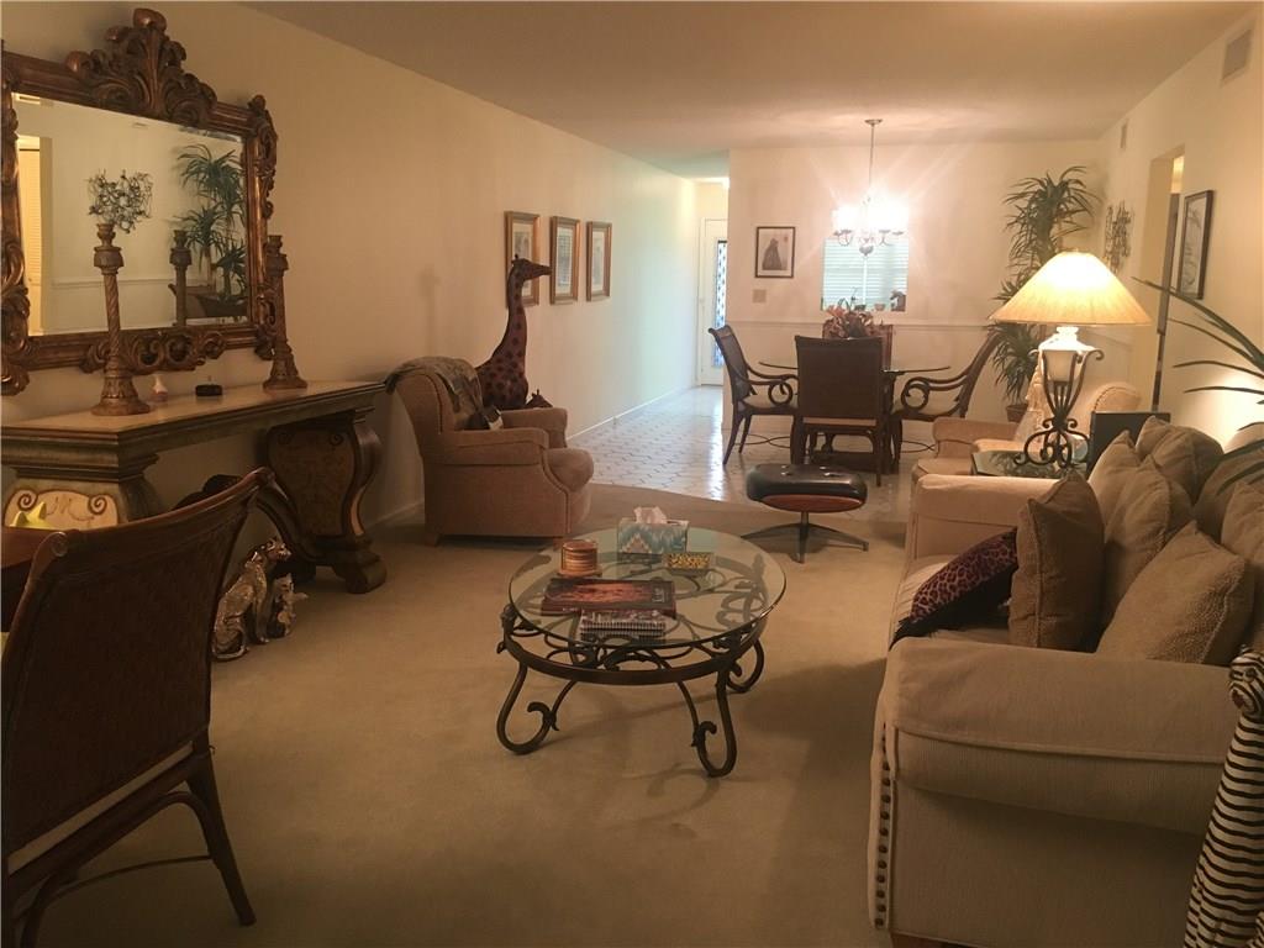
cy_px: 474
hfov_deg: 61.7
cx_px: 632
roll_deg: -1.4
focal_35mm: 29
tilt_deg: -10.1
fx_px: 1059
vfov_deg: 48.2
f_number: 2.2
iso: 160
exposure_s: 1/30
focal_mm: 4.15
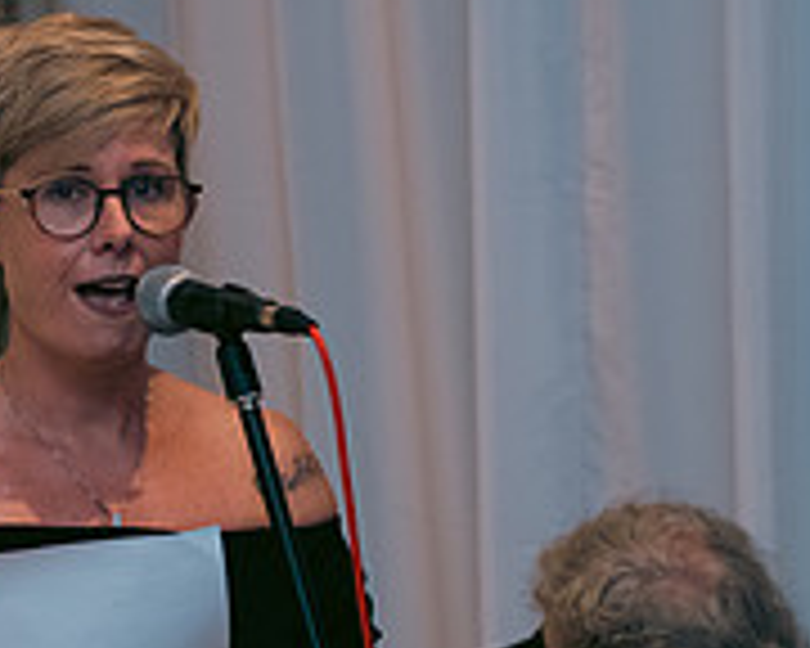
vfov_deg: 8.2
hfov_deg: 10.3
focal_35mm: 188
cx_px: 554
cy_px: 547
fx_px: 4507
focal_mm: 62
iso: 800
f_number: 3.5
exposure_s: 1/160
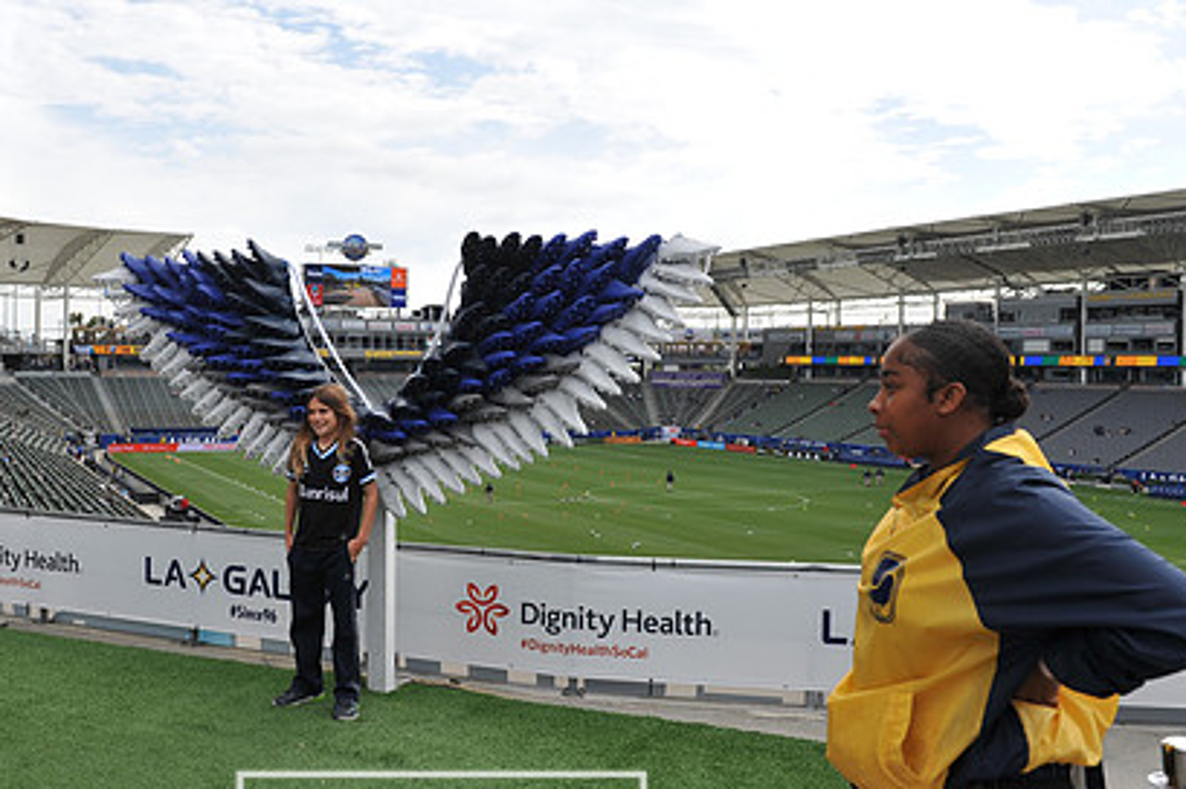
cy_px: 374
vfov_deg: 38.8
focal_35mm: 34
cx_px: 441
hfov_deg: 55.2
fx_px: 1119
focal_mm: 24
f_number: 5
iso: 200
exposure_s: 1/1000
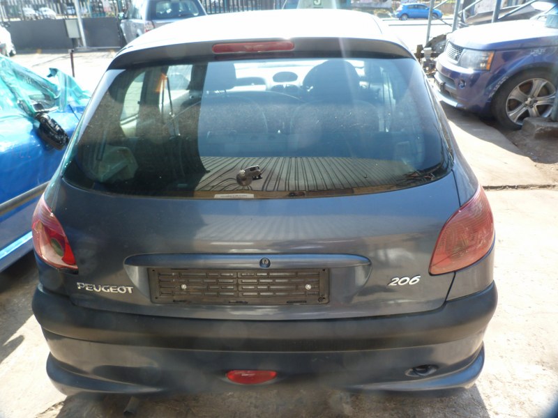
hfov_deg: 69.4
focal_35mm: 25
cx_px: 279
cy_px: 209
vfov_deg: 54.9
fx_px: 403
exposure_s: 1/125
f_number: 3.2
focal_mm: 4.5
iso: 80
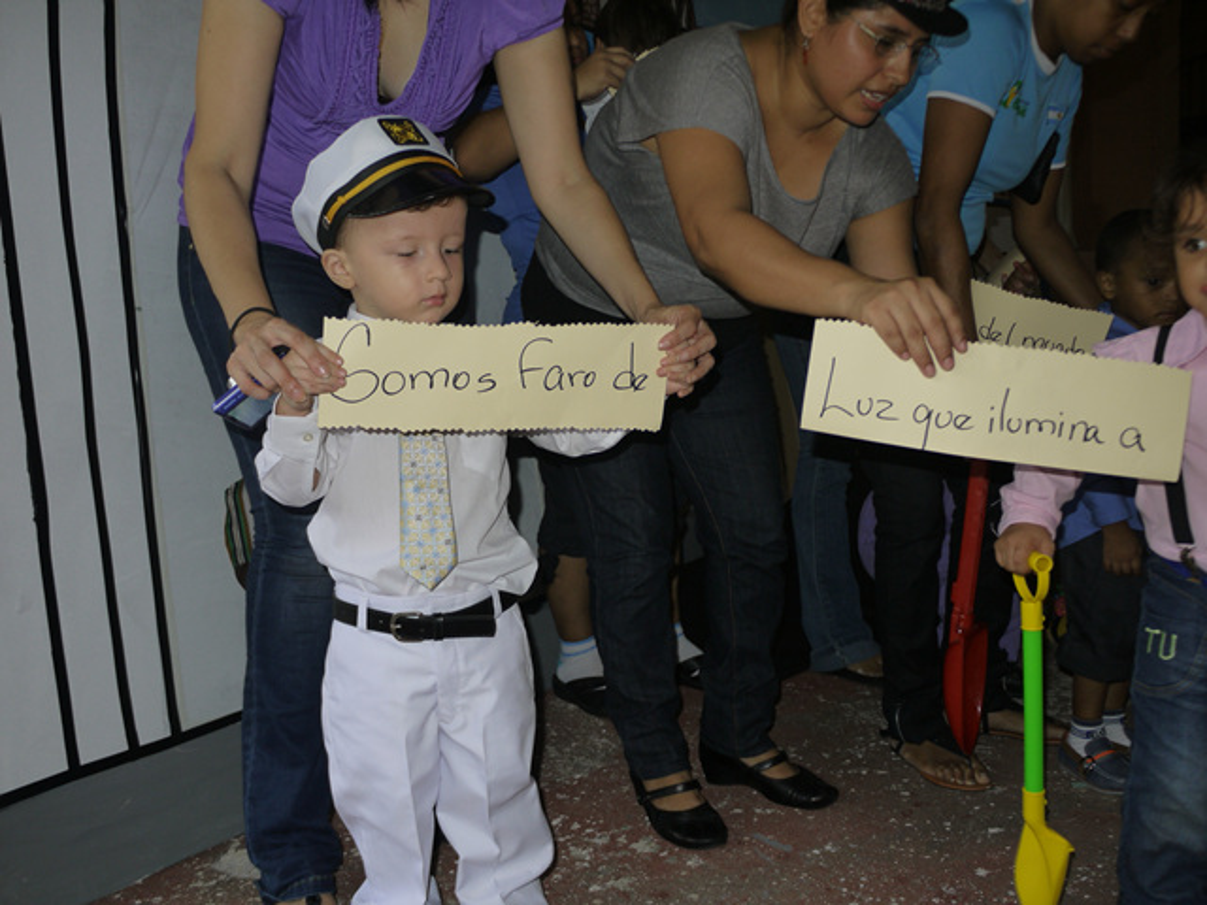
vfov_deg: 41.8
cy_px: 452
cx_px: 604
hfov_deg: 54.0
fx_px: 1186
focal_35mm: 34
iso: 160
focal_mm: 17
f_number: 3.8
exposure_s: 1/60
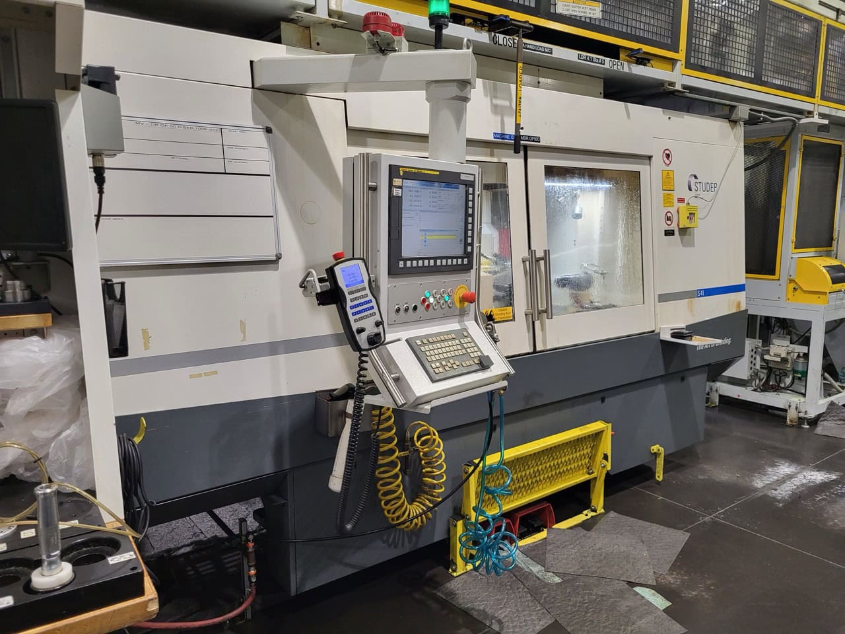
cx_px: 422
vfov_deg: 53.1
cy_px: 317
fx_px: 635
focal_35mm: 26
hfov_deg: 67.3
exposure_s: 1/120
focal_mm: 5.4
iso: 250
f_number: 1.8
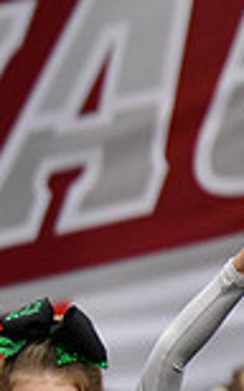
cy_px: 321
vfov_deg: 1.8
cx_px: -465
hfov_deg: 1.1
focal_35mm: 1152
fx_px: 12280
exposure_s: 1/800
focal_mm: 200
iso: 4000
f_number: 2.8
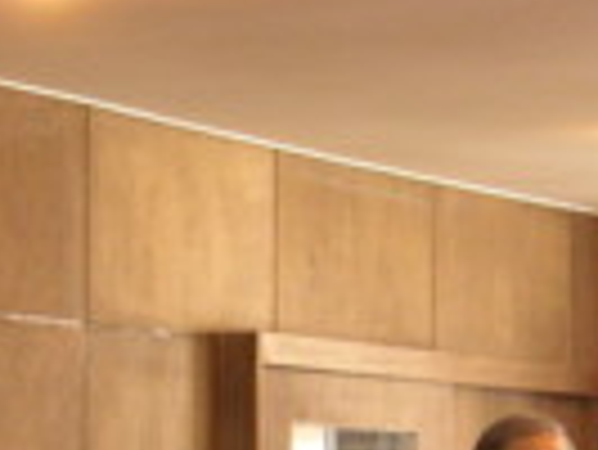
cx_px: -40
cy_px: 747
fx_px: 3977
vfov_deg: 6.4
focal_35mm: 230
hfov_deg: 8.5
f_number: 3.7
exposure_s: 1/30
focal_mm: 11.02
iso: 400
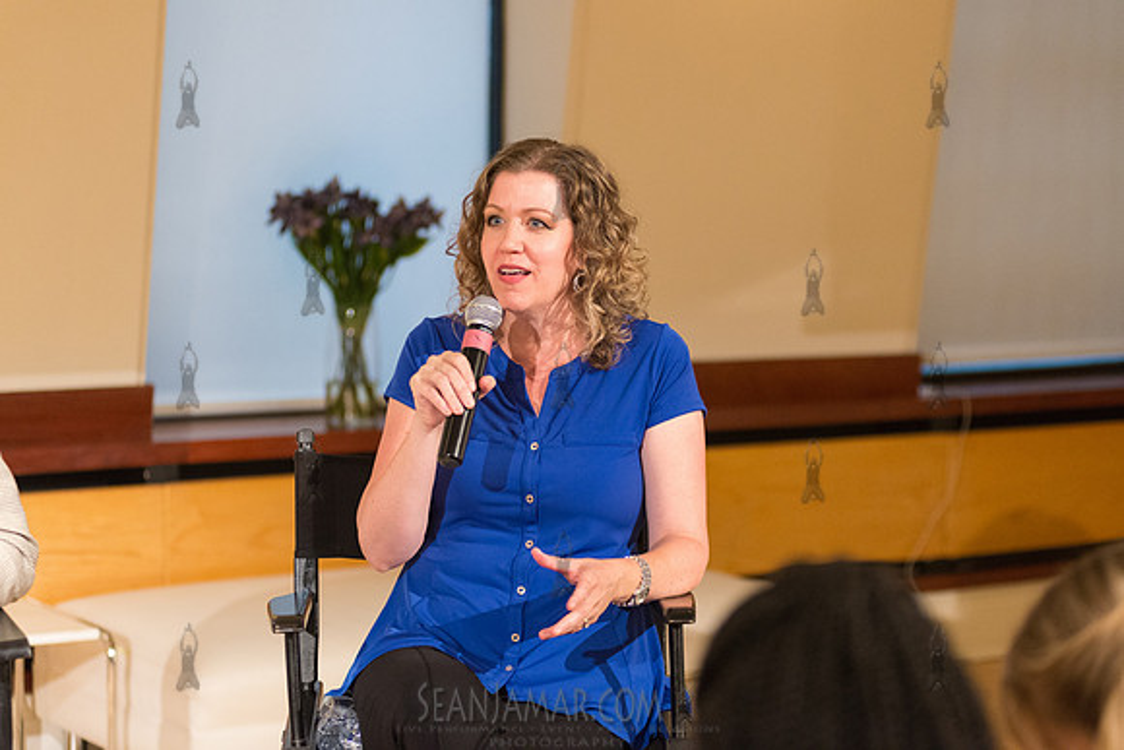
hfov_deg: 25.4
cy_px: 375
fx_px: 2498
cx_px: 562
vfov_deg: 17.1
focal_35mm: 80
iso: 4000
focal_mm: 80
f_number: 2.8
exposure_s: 1/200
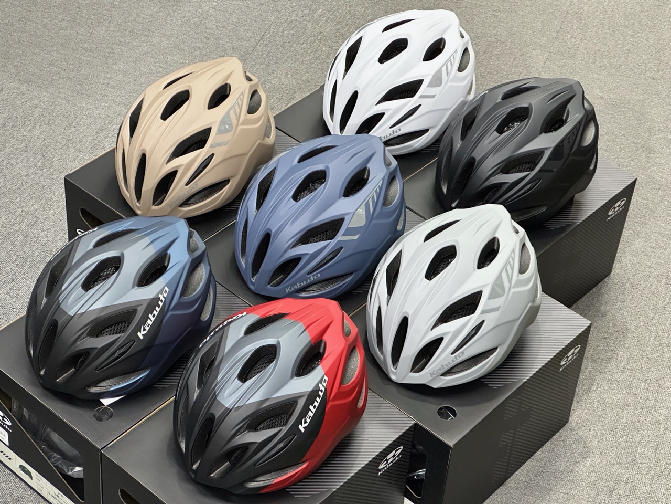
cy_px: 252
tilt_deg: -42.3
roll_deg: -5.1
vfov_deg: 19.1
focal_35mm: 77
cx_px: 336
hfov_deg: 25.3
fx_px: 1493
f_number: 2.8
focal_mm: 9
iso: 500
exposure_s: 1/50
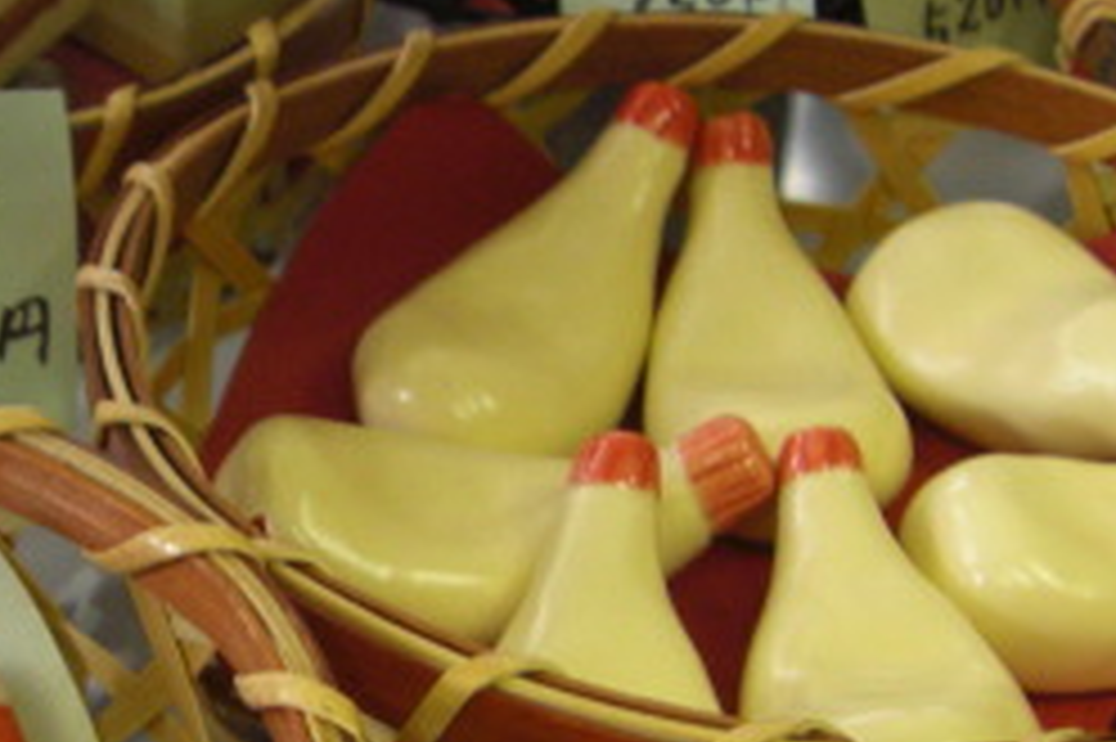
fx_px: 3160
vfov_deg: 13.3
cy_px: 634
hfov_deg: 19.8
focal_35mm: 102
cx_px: 184
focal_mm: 6.2
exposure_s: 1/80
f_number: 2.7
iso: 200
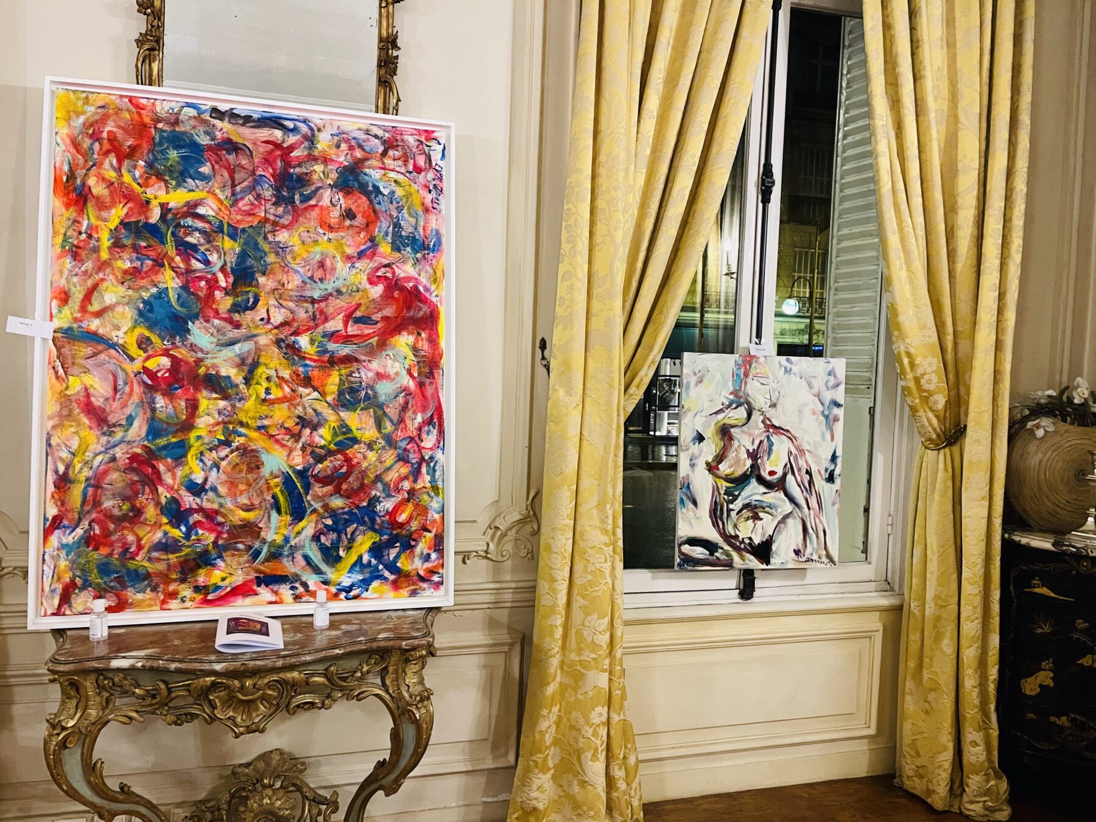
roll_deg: -1.7
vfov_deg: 53.1
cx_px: 548
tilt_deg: -3.3
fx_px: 823
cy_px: 411
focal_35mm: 26
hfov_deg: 67.3
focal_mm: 5.1
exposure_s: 1/33
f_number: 1.6
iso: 500
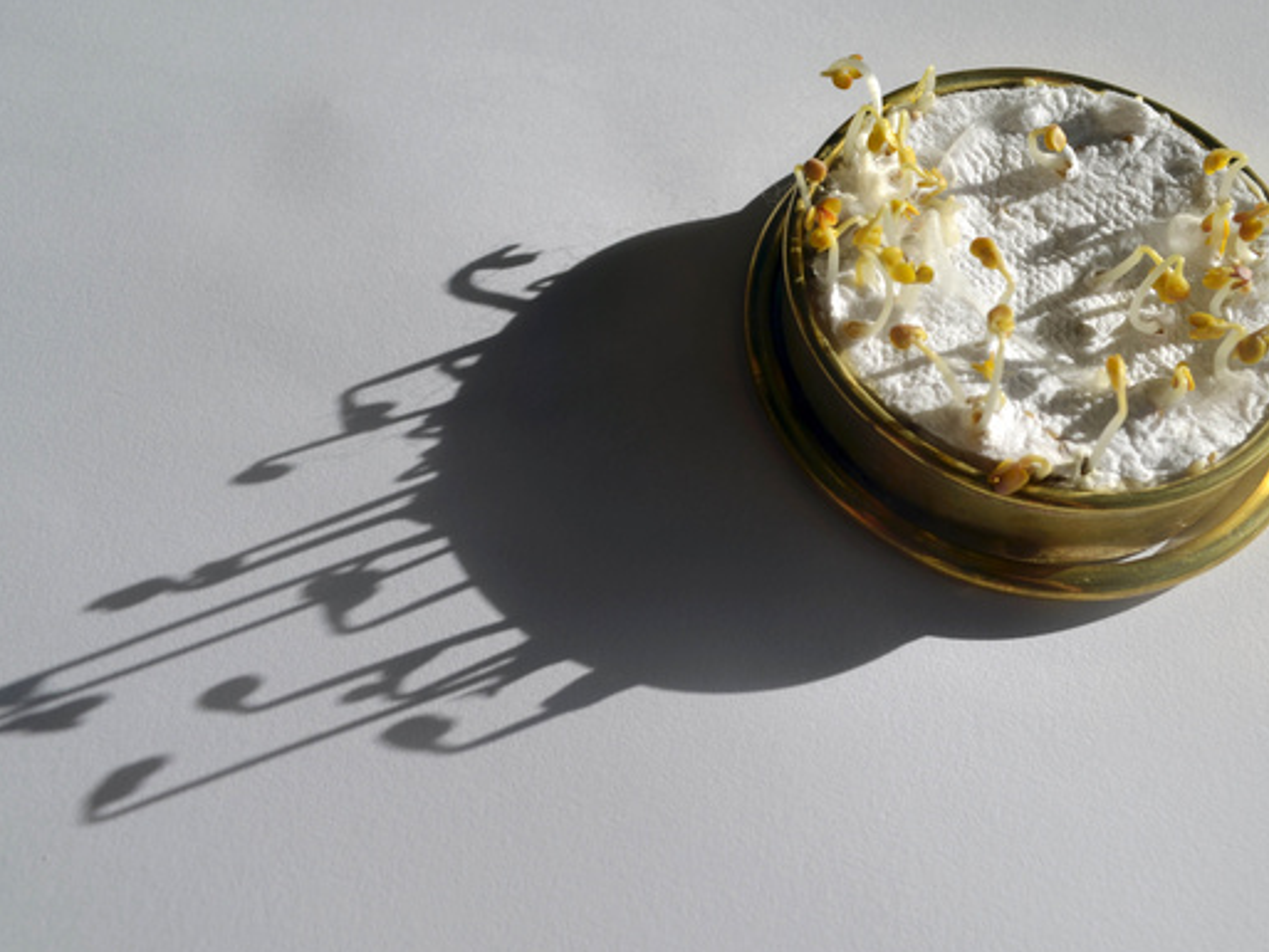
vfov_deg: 38.7
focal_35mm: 37
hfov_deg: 50.1
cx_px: 695
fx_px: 1357
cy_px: 486
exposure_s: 1/500
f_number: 8
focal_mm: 22
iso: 100
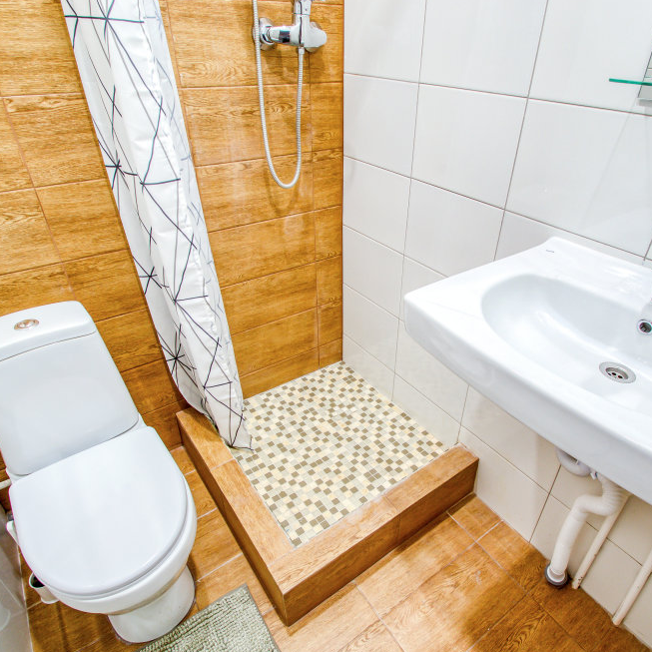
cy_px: 327
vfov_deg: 74.8
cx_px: 370
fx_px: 426
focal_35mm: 20
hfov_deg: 74.4
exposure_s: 1/2
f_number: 11
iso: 400
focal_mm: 10
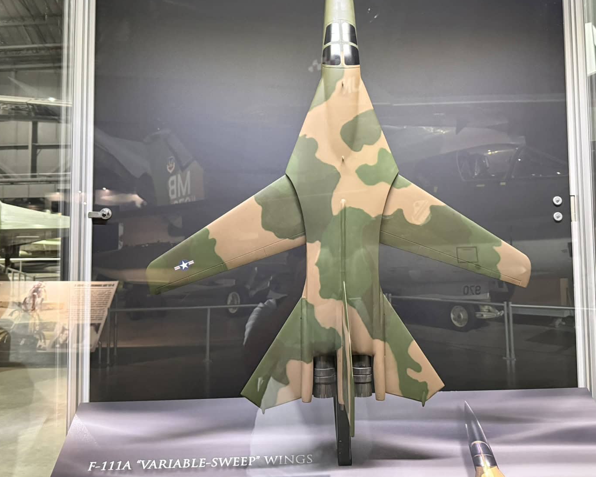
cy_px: 177
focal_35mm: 35
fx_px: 617
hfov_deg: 51.4
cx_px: 328
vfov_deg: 41.9
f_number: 1.8
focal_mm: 6.8
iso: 800
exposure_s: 1/60
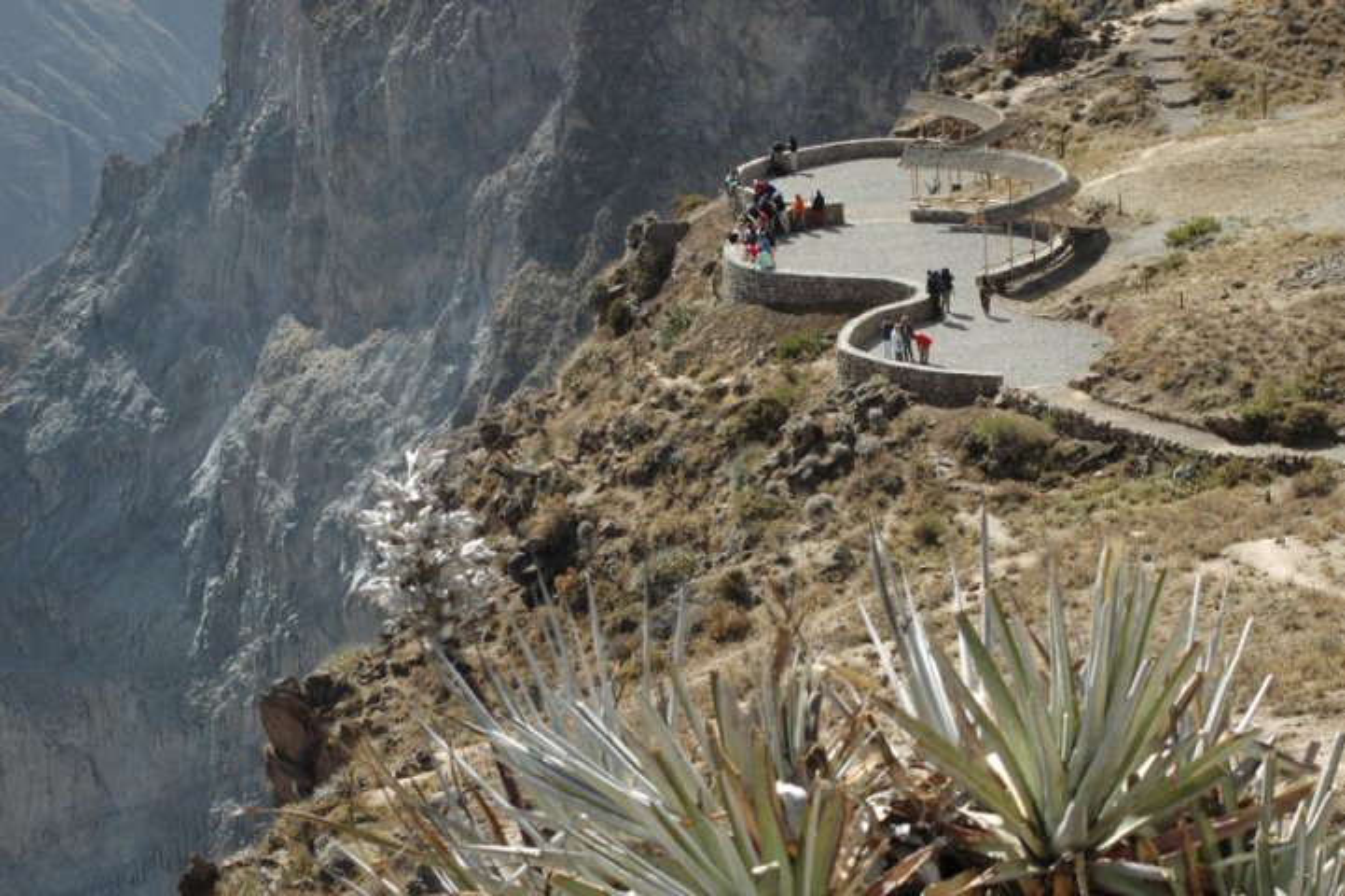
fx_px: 3921
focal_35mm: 105
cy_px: 448
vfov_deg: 13.0
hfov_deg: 19.5
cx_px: 672
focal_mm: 70
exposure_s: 1/400
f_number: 10
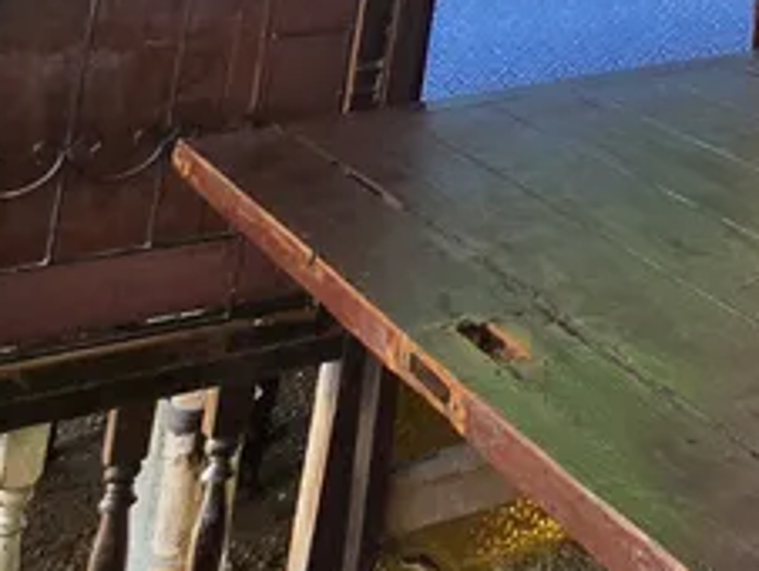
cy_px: -581
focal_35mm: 69
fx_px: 1515
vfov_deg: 16.3
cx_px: 1444
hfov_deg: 19.3
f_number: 2.2
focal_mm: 2.2
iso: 50
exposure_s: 1/323
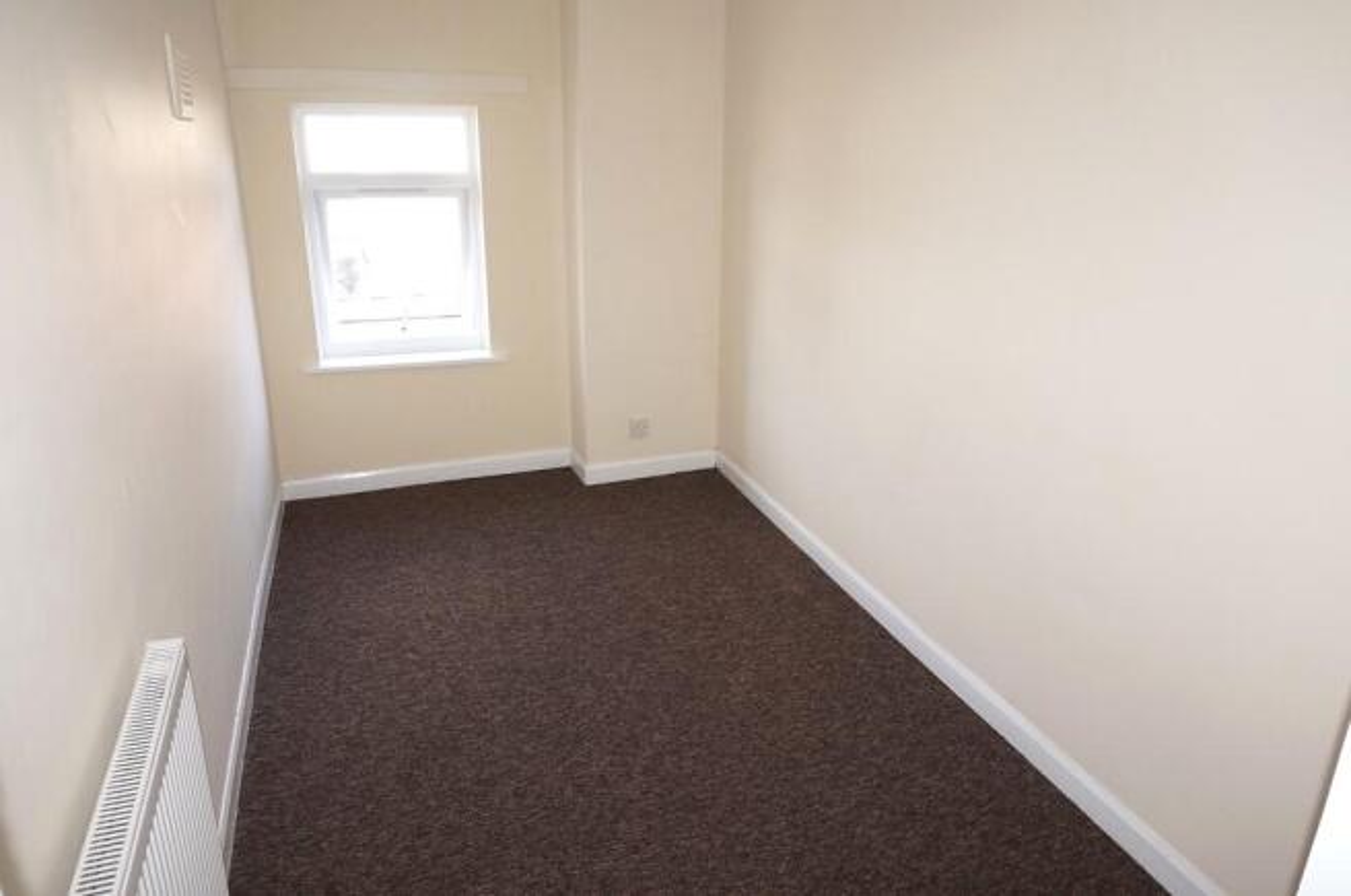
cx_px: 676
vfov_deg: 53.0
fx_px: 899
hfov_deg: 73.8
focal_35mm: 24
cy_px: 448
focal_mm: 16
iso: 800
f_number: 6.3
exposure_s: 1/100
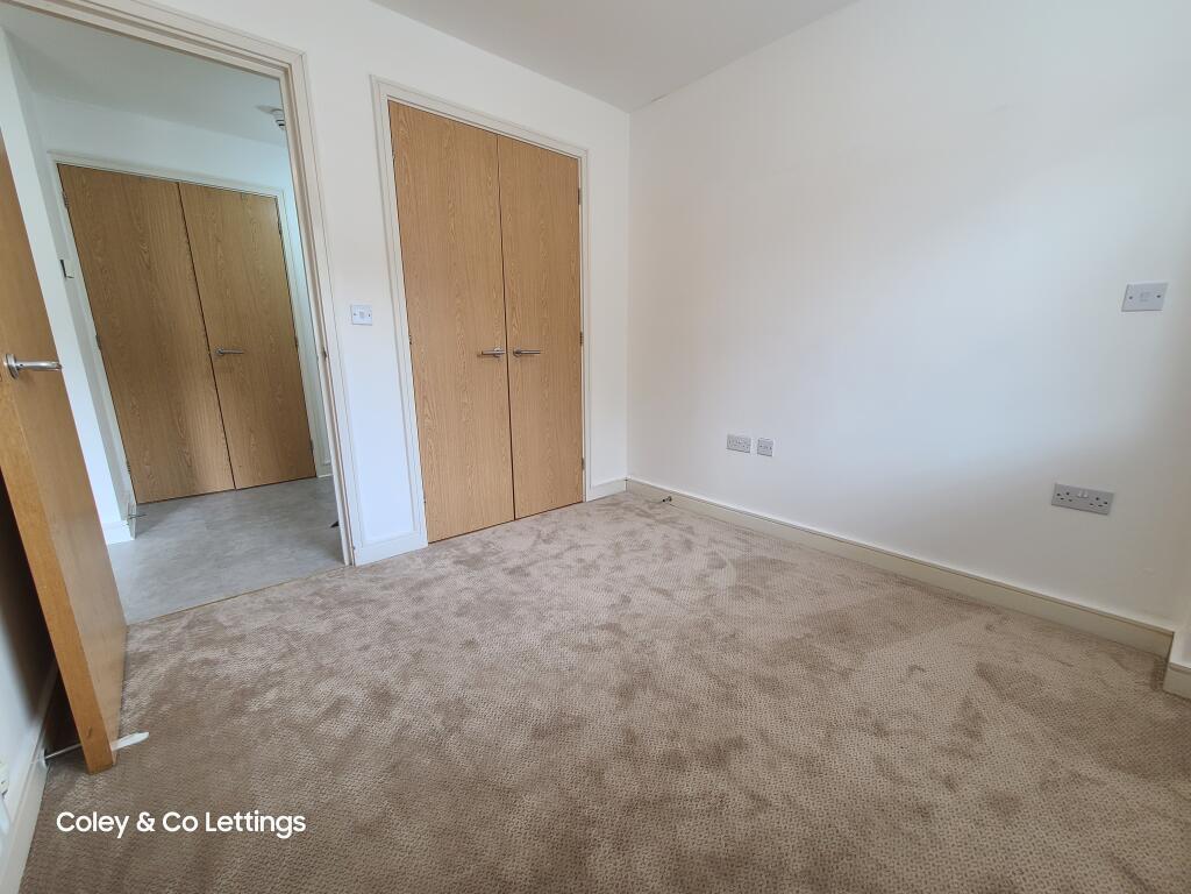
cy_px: 447
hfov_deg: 106.2
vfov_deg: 89.9
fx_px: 447
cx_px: 596
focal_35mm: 13
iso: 160
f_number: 2.2
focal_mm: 2.2
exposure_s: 1/60
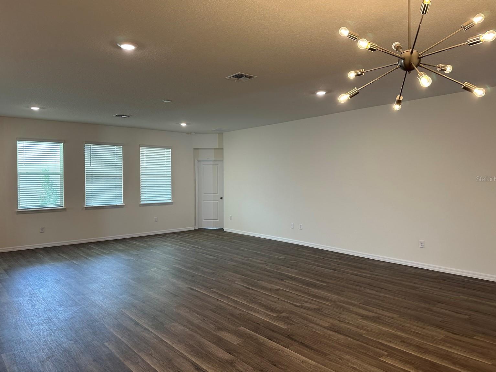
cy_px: 179
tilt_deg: -0.5
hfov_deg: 69.4
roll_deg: +0.3
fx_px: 358
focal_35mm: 25
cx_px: 248
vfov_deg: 54.9
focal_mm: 6.86
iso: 160
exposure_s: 1/120
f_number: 1.78
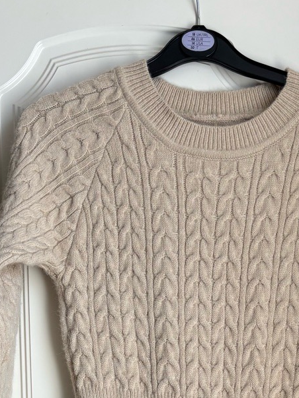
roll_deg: -0.4
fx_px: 795
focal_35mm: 69
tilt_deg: -2.0
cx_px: 241
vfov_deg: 25.5
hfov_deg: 21.0
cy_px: 465
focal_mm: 5.96
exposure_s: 1/121
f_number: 1.6
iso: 100
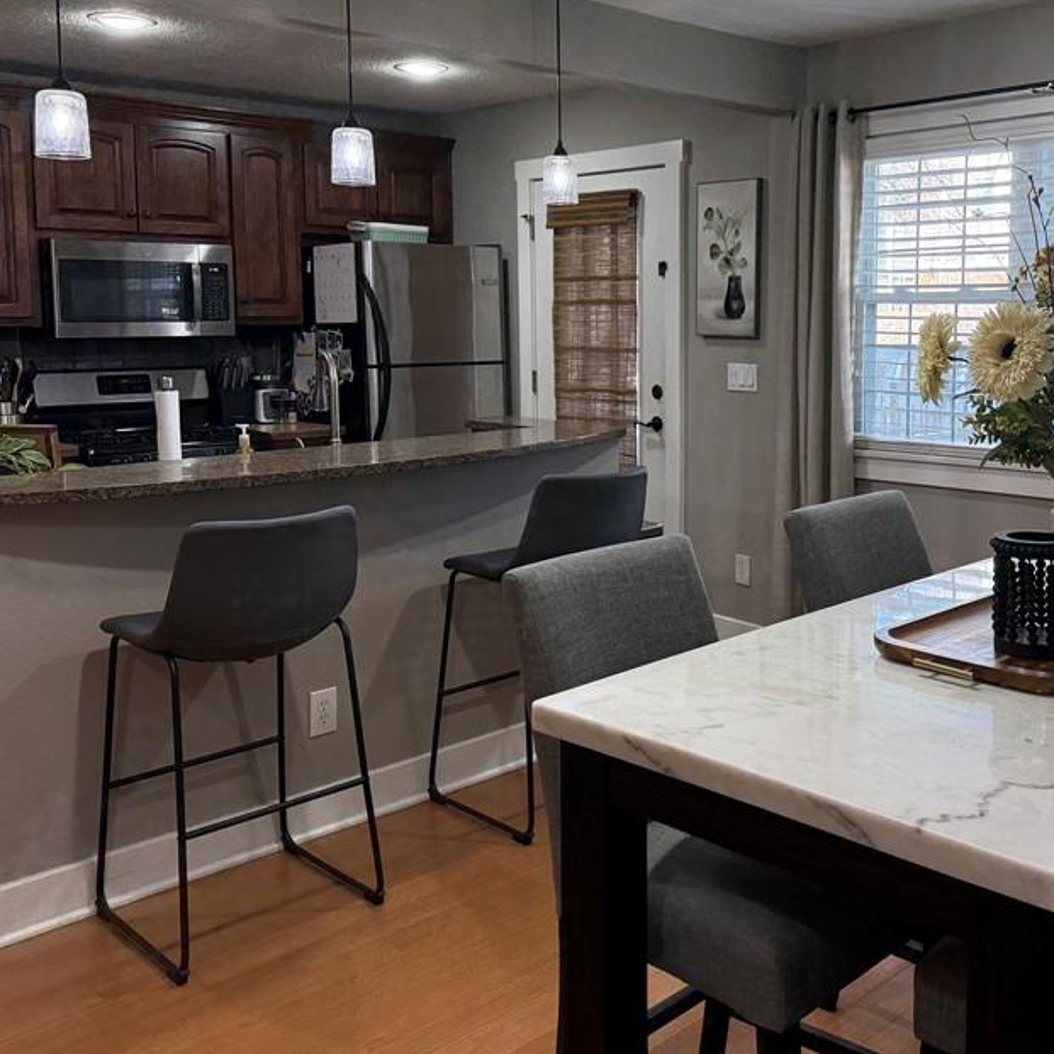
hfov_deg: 46.5
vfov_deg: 47.0
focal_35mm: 35
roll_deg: -0.2
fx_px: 1206
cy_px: 423
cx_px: 706
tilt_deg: -5.3
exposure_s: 1/120
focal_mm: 6.76
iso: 250
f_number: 1.78
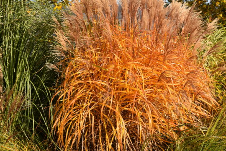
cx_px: 131
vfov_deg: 23.8
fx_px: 358
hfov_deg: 35.0
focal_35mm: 57
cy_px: 67
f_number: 5.6
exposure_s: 1/400
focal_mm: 44
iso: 100
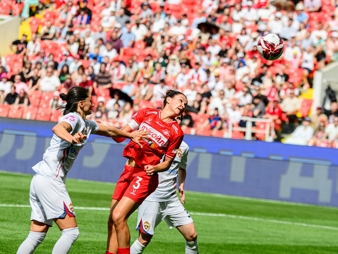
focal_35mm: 283
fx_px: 2762
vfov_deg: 5.3
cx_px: 165
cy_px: 120
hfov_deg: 7.0
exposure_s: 1/2500
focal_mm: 160
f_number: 4
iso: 400
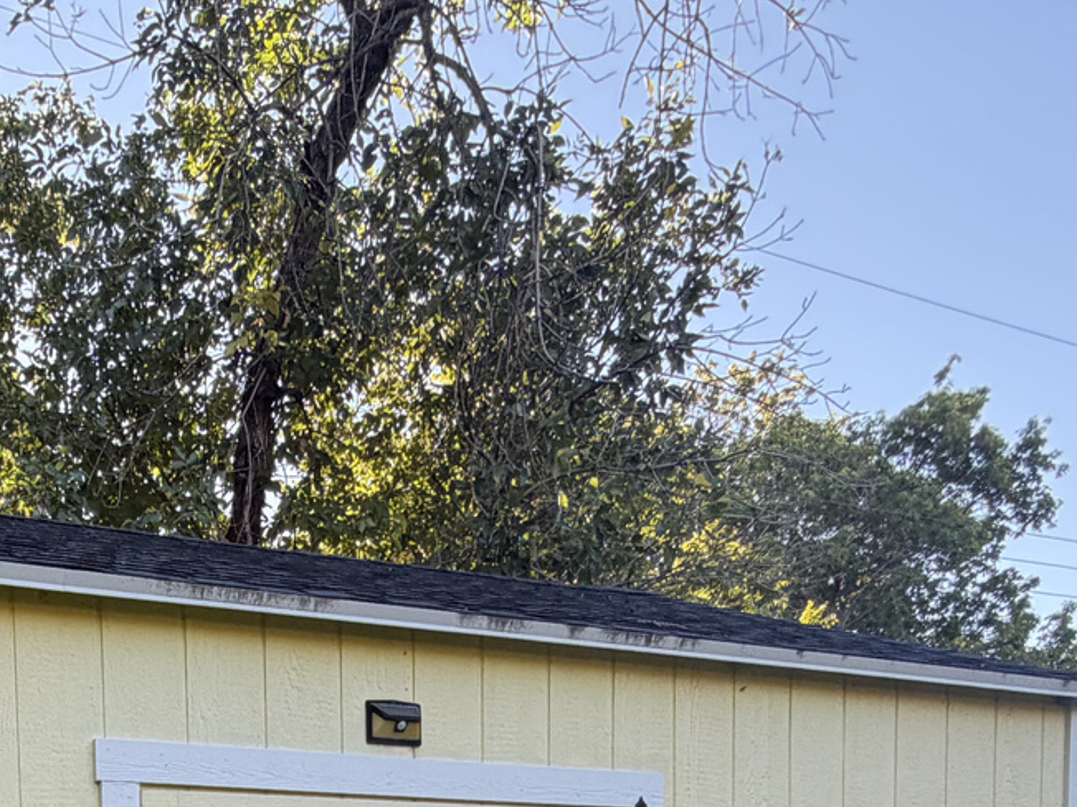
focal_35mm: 44
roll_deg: +1.3
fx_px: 1369
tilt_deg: -2.5
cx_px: 88
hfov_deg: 39.5
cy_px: 1213
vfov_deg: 25.0
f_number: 2.2
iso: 40
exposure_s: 1/176
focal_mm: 2.22
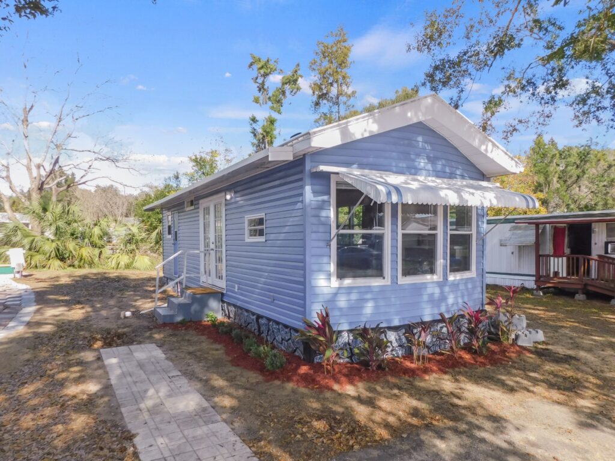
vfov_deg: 58.9
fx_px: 409
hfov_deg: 73.9
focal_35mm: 23
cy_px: 230
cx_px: 308
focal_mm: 4
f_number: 3
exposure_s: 1/640
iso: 125
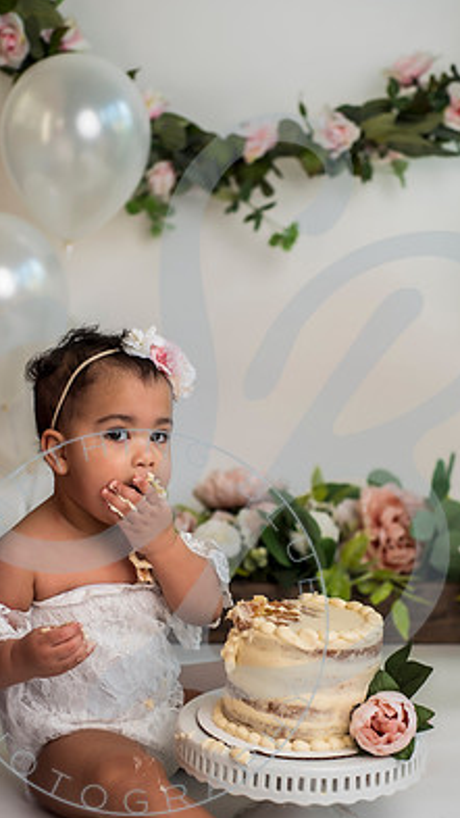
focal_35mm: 60
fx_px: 1301
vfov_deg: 34.8
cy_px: 464
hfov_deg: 20.0
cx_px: 229
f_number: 2.8
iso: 100
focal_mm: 50
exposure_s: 1/200
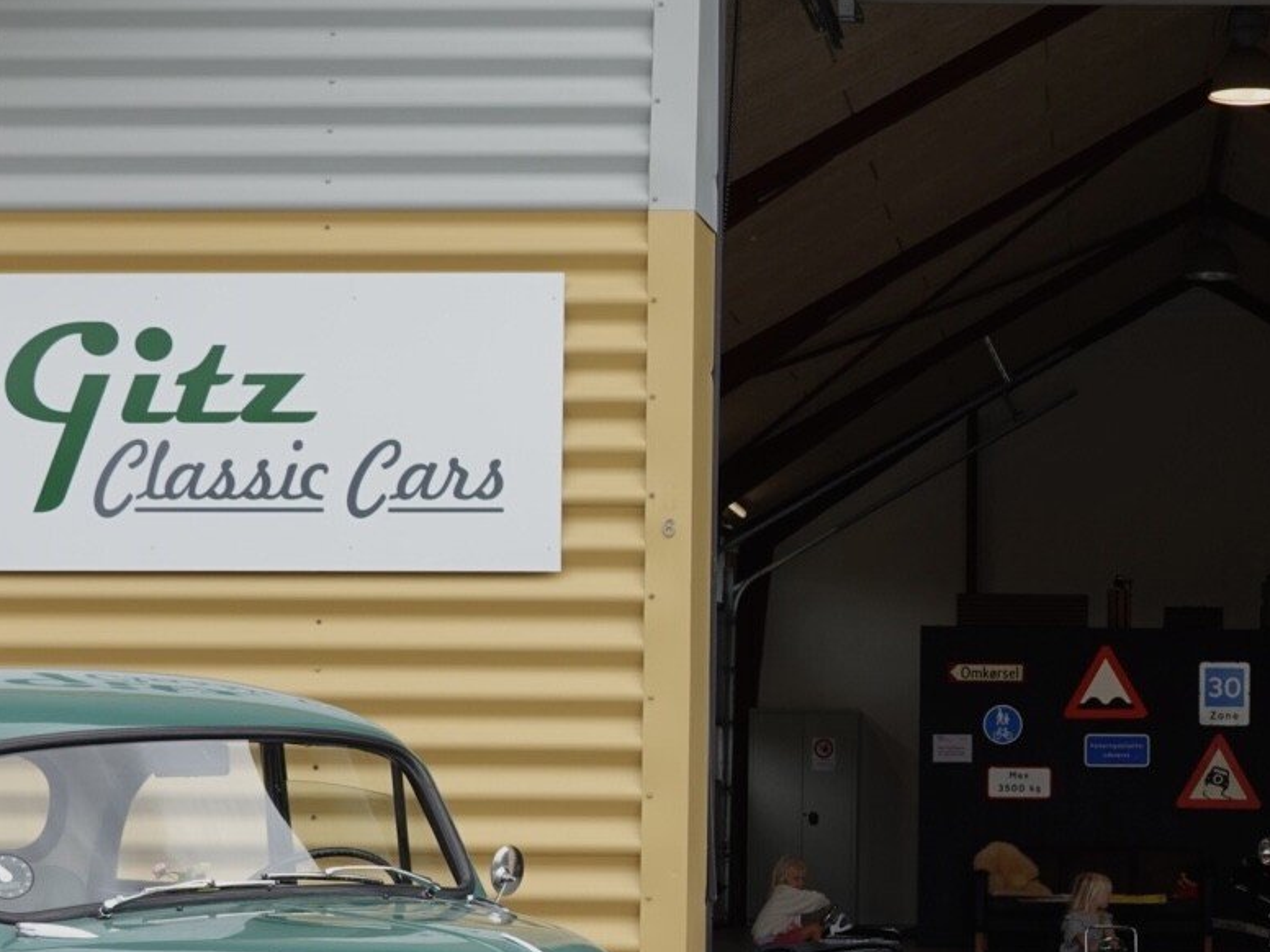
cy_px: 709
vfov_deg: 17.7
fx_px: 3045
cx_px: 1084
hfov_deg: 23.1
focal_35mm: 83
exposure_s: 1/200
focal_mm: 15.9
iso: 125
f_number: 4.5
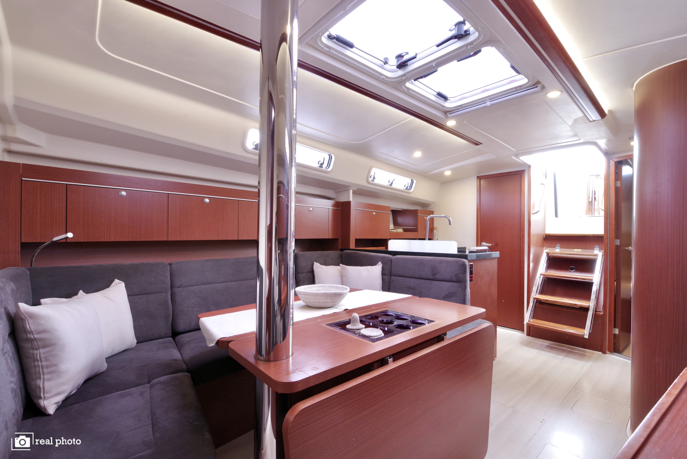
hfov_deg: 100.4
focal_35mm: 15
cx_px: 344
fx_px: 286
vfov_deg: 77.4
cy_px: 230
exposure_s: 1/10
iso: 1600
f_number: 14
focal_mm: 15
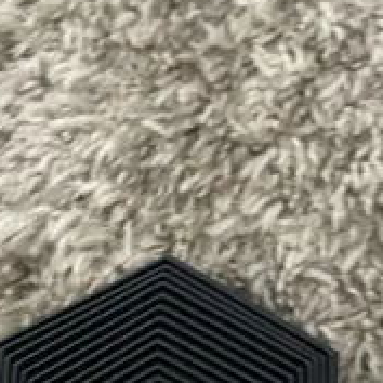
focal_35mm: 52
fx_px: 651
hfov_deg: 32.8
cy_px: 366
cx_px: 206
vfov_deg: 30.9
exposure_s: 1/30
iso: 1000
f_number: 1.6
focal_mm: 4.2
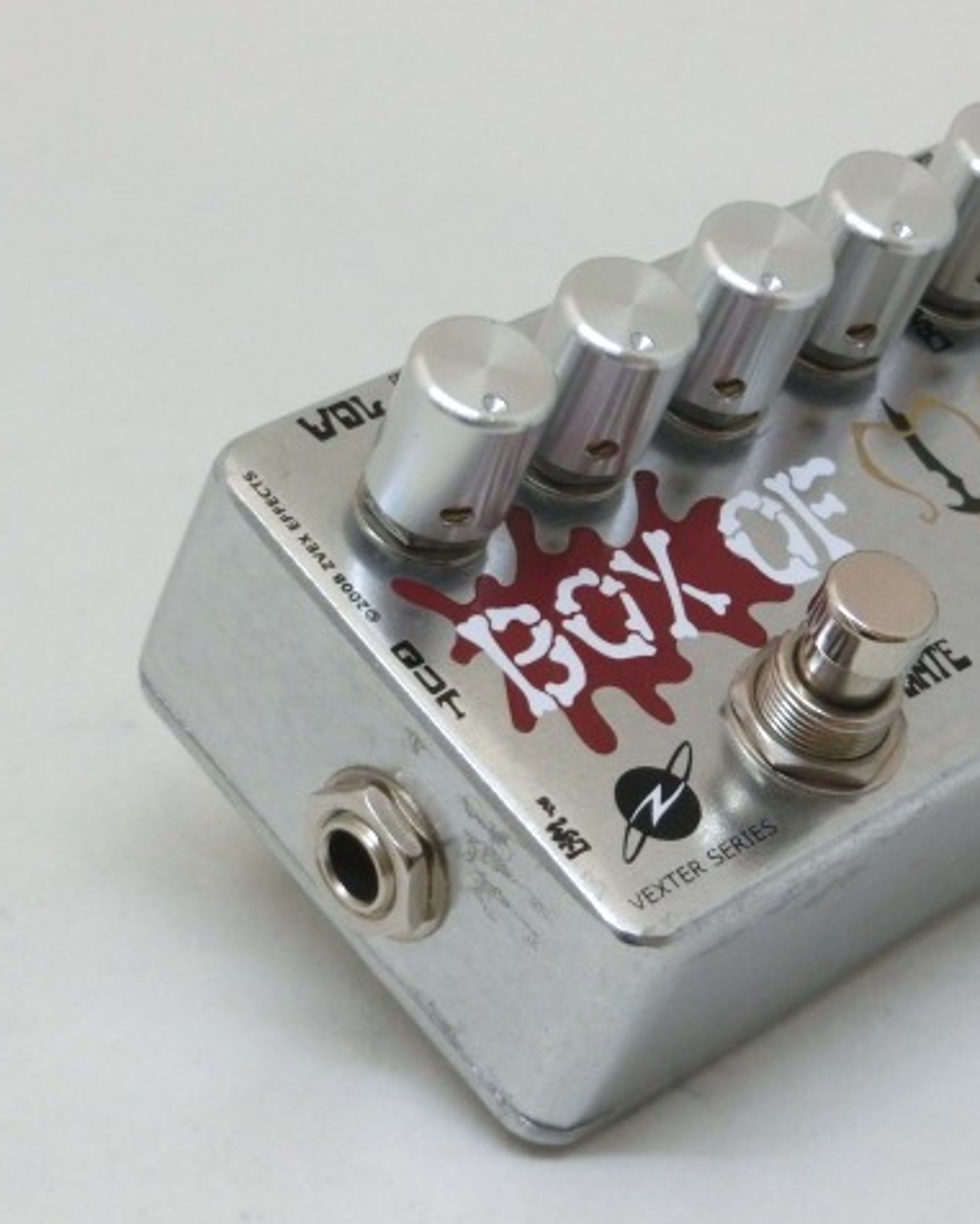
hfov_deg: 14.6
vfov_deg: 18.3
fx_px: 3806
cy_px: 612
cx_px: 790
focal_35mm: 105
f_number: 5.4
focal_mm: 14.3
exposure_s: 1/60
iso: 800
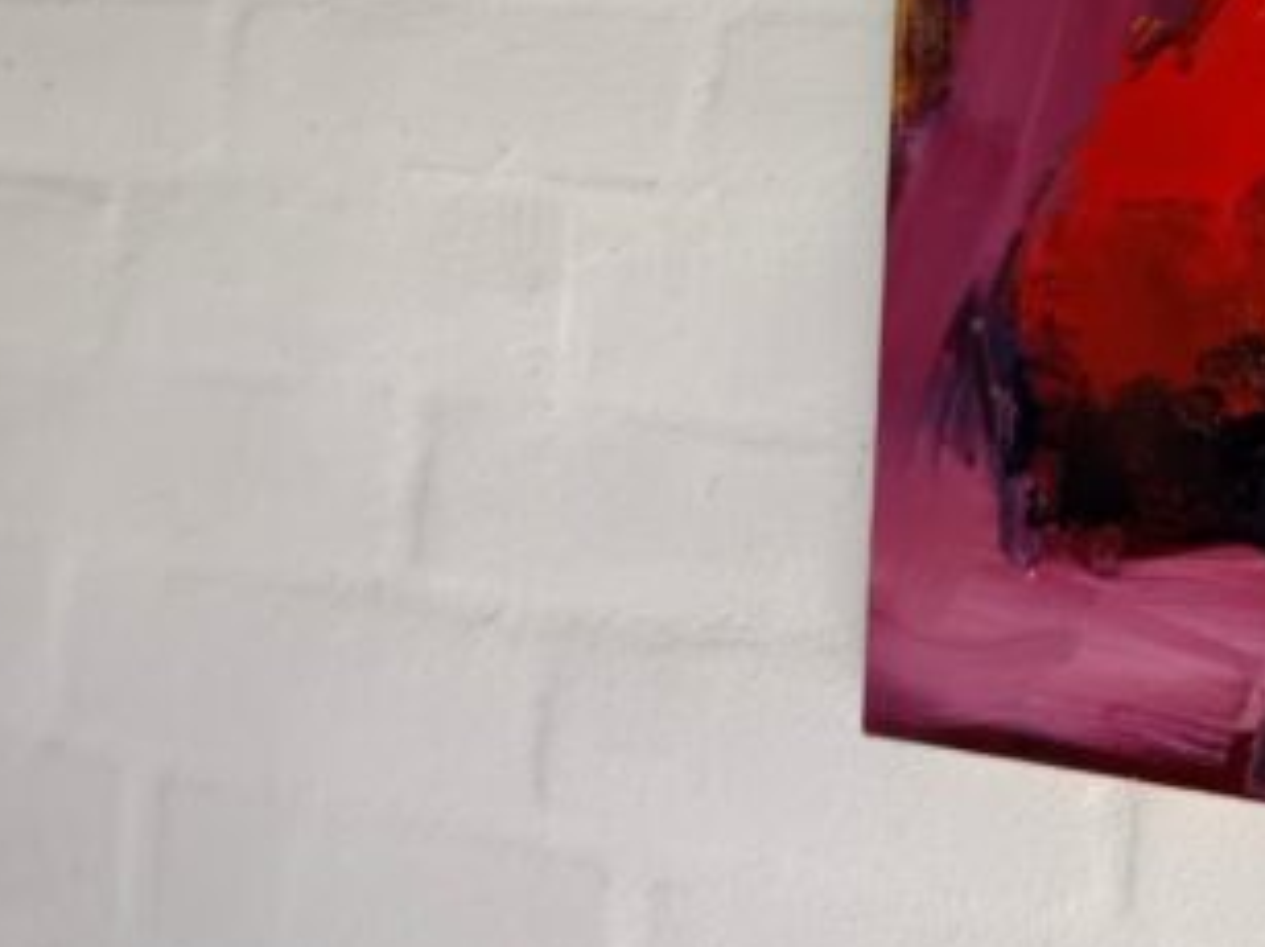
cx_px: 1714
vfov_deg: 17.4
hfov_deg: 21.7
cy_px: -247
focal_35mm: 80
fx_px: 2922
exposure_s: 1/100
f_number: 1.7
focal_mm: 5.31
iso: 68
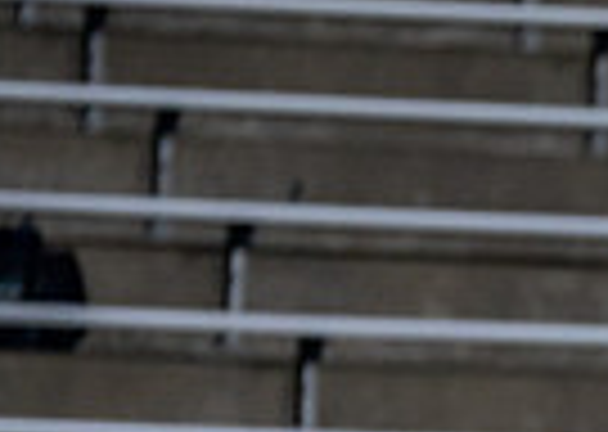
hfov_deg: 2.1
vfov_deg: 1.5
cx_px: 1163
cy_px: 720
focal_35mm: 978
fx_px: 16862
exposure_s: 1/1250
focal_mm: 200
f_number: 2.8
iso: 2500
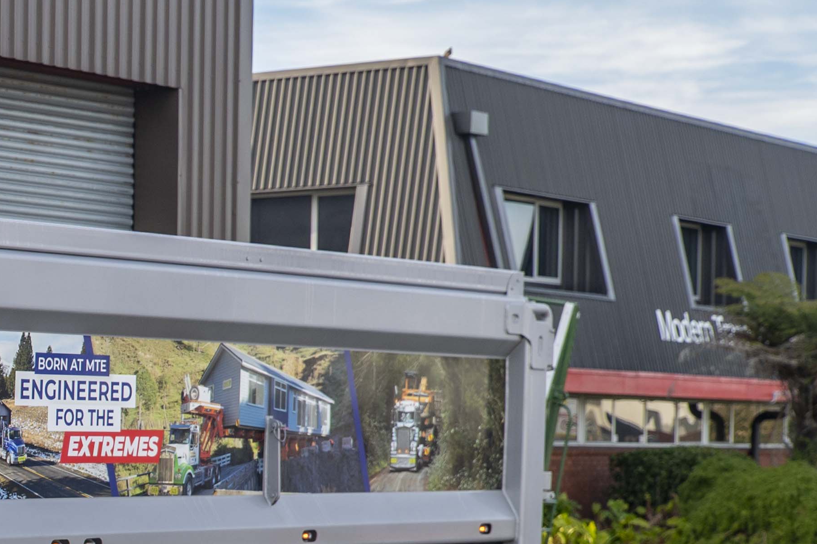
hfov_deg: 15.6
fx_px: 2654
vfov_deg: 11.5
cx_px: -525
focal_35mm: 117
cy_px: 618
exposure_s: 1/250
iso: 200
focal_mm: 35
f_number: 4.5
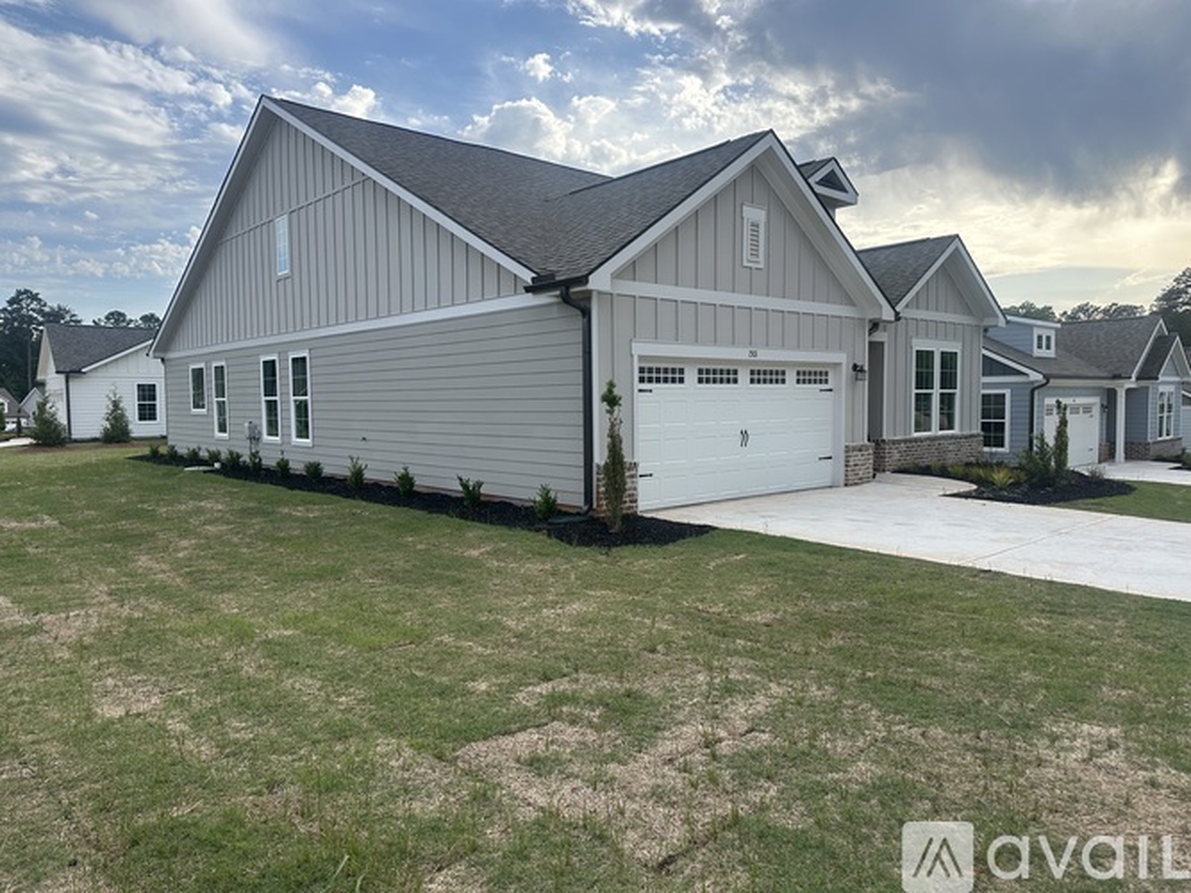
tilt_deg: -3.2
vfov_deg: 56.8
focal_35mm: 24
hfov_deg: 71.6
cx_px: 596
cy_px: 446
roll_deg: +1.5
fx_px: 826
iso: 80
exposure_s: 1/2469
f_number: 1.78
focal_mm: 6.86
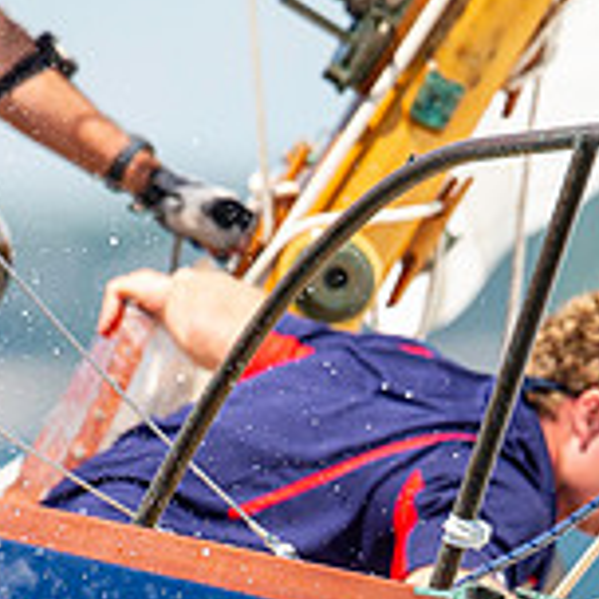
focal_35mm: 1951
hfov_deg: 0.9
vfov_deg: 0.9
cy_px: 650
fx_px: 38195
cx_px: 516
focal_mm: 600
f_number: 5.6
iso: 400
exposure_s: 1/1600
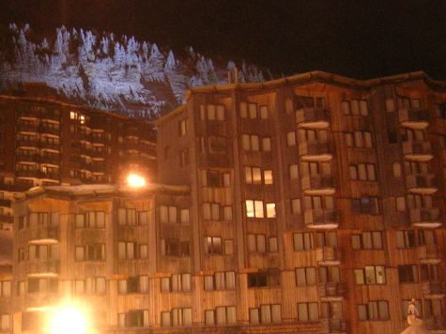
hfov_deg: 32.0
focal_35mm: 59
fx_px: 760
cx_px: 99
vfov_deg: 24.8
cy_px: 189
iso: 200
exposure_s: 1/1.8
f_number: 2.8
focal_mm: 5.4
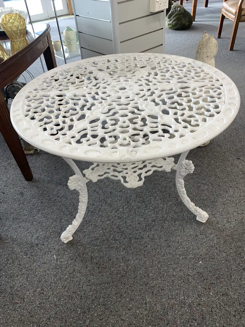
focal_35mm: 26
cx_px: 122
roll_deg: +5.4
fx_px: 245
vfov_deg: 67.3
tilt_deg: -40.3
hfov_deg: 53.1
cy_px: 164
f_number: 1.8
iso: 50
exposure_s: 1/100
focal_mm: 4.25
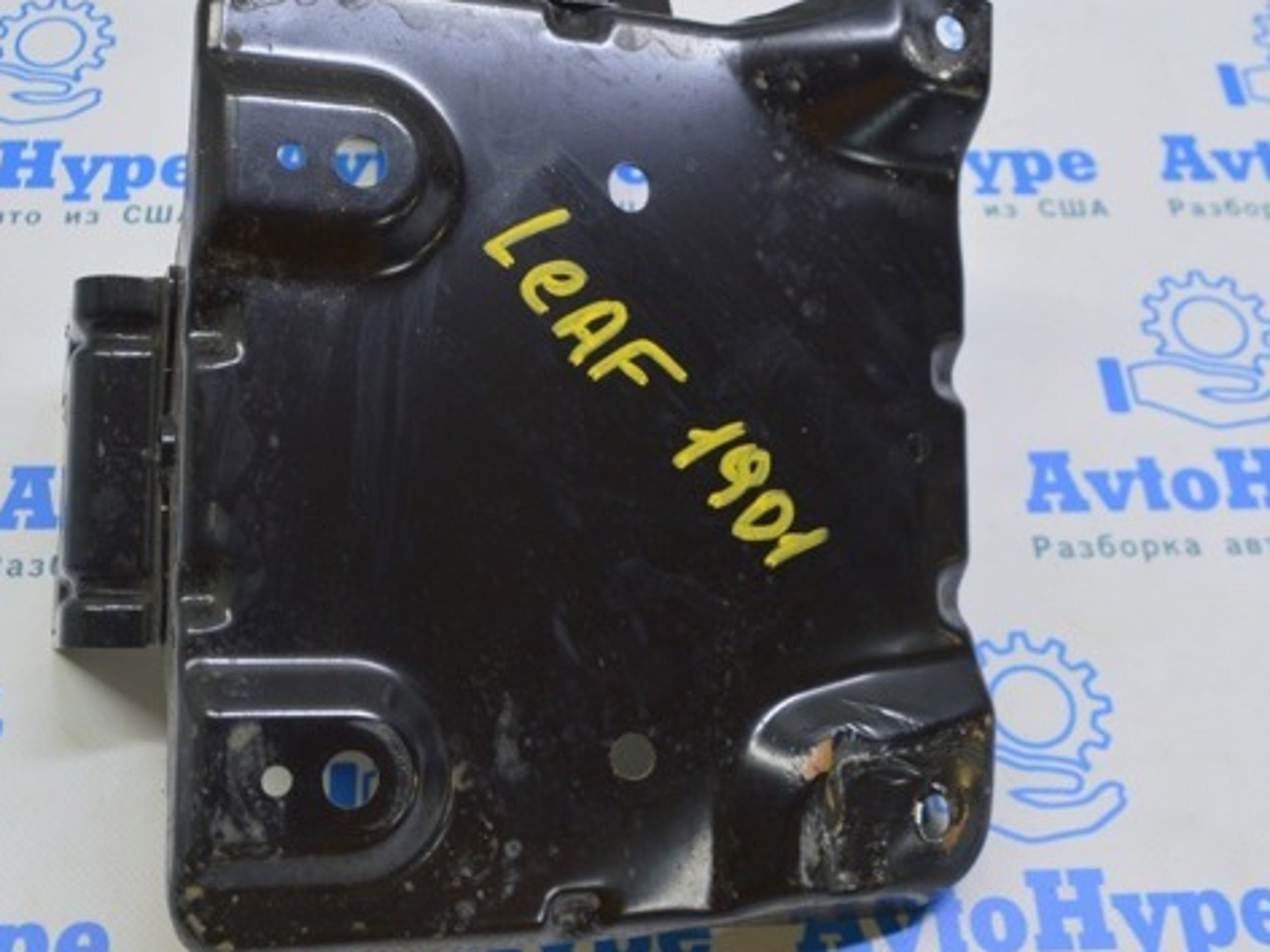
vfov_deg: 33.6
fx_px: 1578
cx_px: 562
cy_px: 445
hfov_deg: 43.8
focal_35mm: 43
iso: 400
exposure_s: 1/25
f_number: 5.6
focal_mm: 22
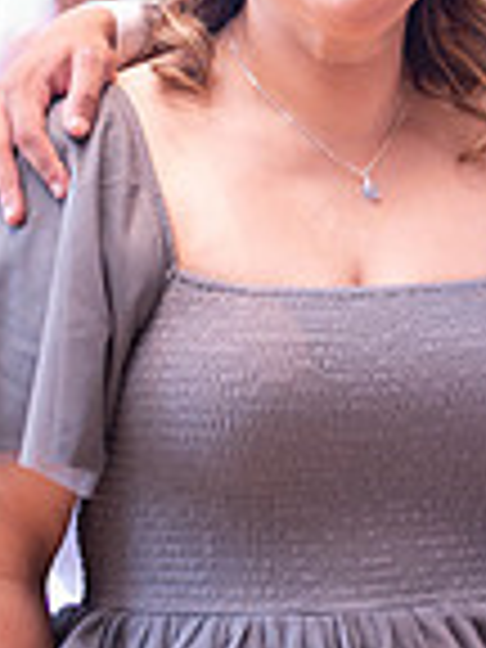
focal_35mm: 150
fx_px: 2808
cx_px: 540
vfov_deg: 13.2
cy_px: 346
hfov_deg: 9.8
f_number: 1.8
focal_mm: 50
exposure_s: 1/250
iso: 320
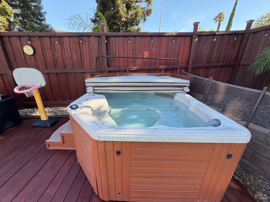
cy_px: 101
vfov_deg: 85.7
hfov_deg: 102.1
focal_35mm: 14
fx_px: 109
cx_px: 135
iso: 50
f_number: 2.2
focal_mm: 2.22
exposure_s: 1/215
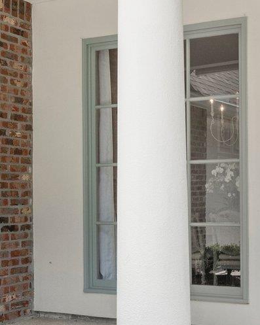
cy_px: 200
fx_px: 558
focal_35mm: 58
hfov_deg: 23.8
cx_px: 314
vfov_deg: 32.4
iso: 500
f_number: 10
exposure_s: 1/320
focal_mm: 15
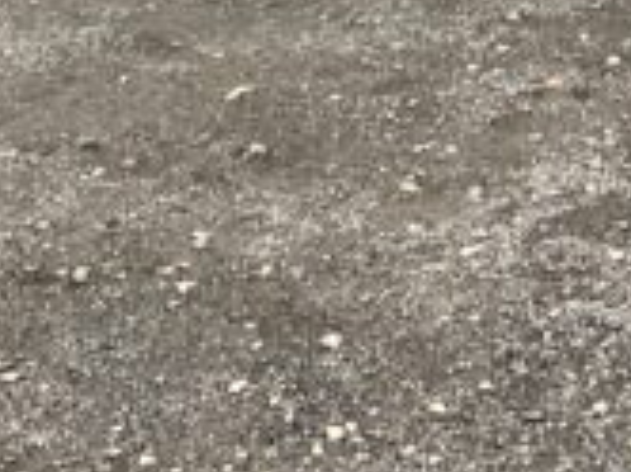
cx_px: 798
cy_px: -558
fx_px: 2712
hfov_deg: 12.9
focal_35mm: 149
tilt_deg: -10.2
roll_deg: +4.0
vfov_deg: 9.2
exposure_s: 1/397
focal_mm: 3.3
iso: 25
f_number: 2.4
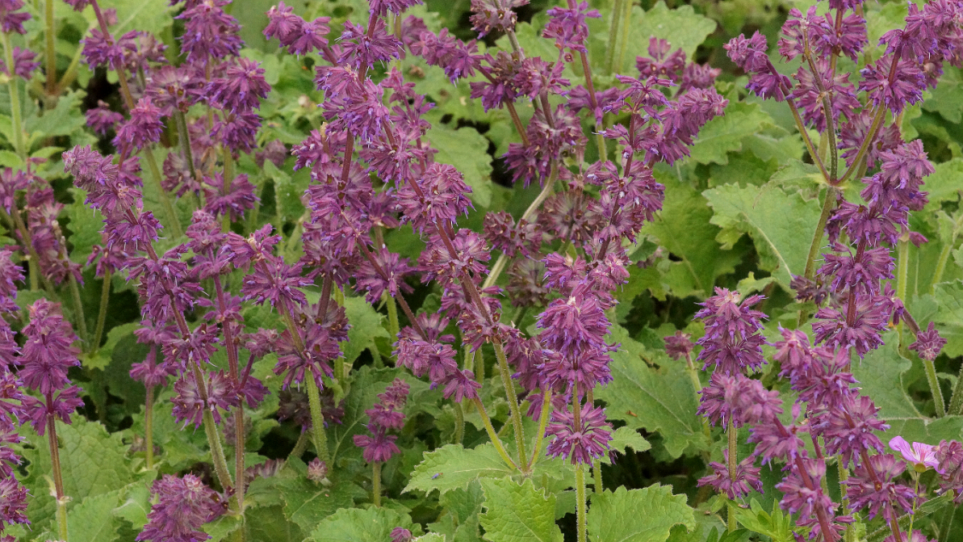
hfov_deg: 13.6
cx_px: 481
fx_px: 4034
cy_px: 282
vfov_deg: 7.7
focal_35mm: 158
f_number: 13
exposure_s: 1/160
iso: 3200
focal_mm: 100
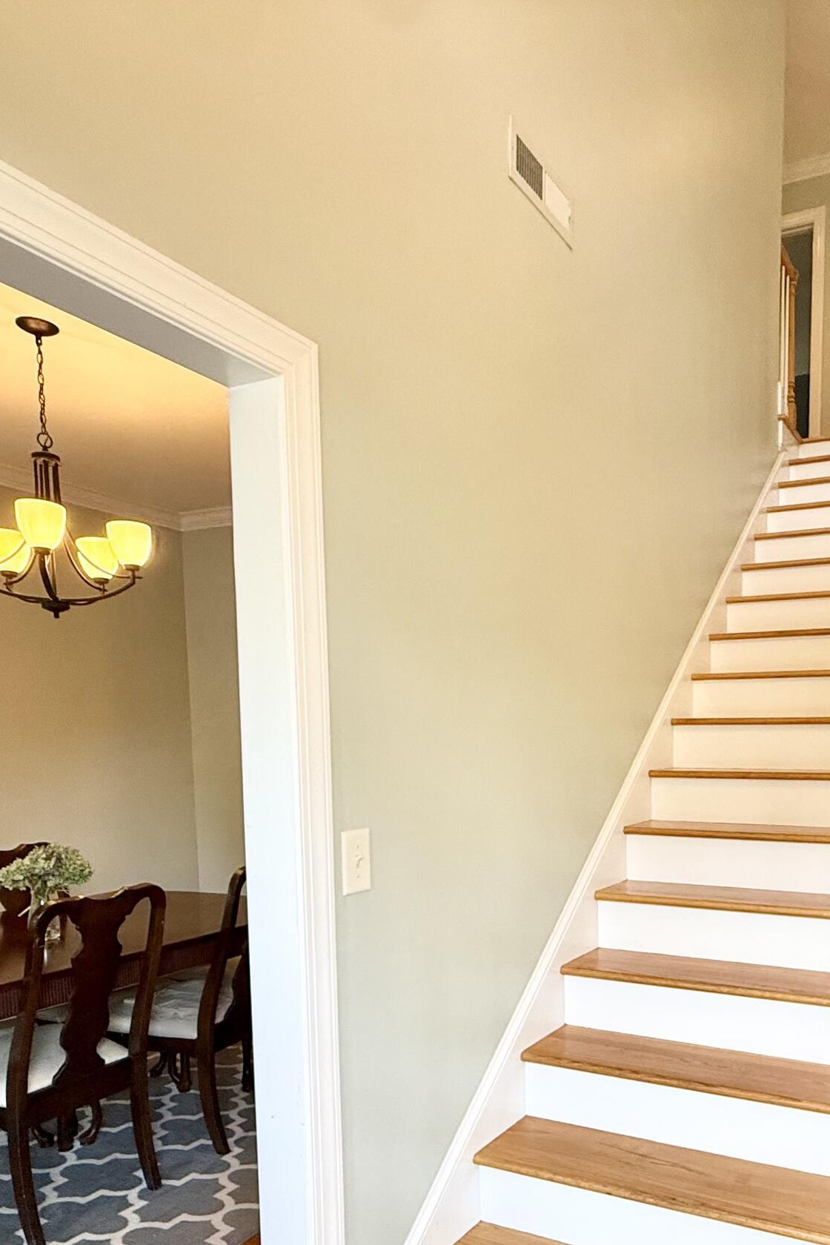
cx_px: 620
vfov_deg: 67.5
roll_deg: +0.0
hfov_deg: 47.7
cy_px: 831
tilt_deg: -5.1
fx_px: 899
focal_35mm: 26
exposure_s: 1/120
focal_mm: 2.22
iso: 250
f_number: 2.2
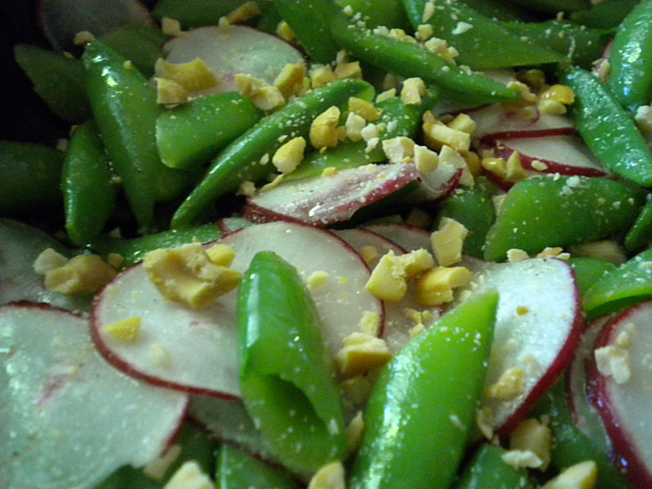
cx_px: 326
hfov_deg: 45.8
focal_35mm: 41
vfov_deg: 35.1
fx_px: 772
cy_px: 244
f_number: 3.5
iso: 740
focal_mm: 7.4
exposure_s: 1/8.8
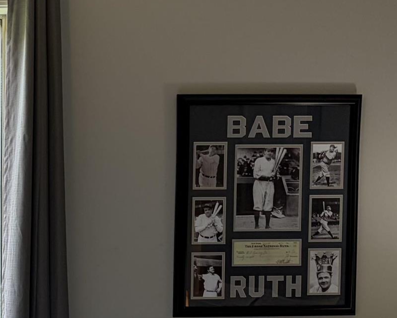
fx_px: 1151
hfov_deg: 17.8
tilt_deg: -3.9
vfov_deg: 15.5
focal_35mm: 98
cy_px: 292
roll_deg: +1.2
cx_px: -169
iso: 50
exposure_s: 1/120
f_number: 1.6
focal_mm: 5.96
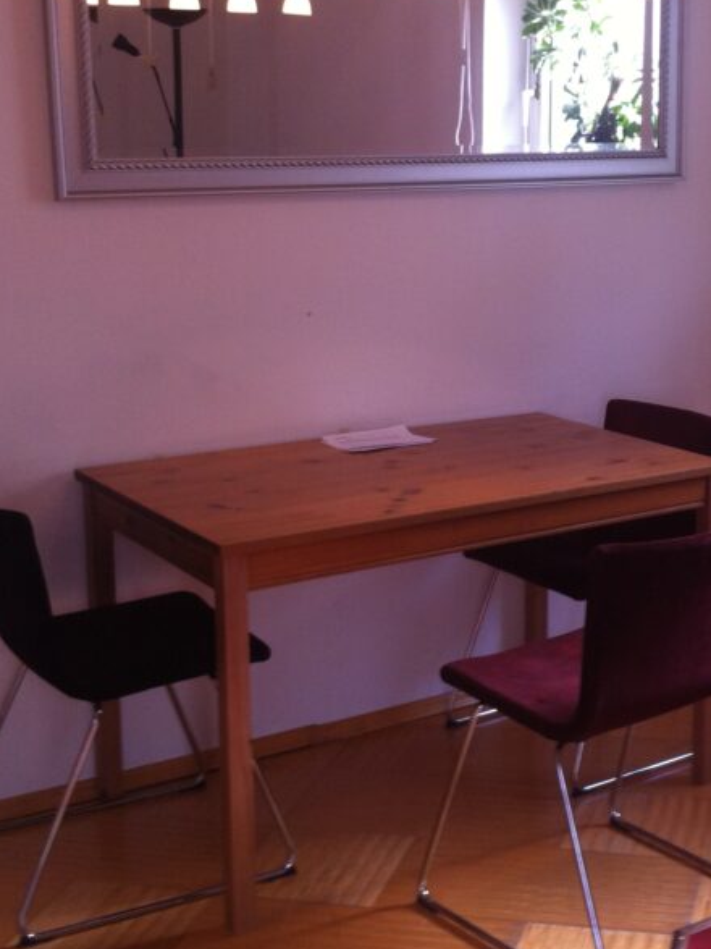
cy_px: 389
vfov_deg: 31.6
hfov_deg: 23.5
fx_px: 1671
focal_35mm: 61
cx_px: 608
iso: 80
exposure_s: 1/20
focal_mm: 3.85
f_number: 2.8
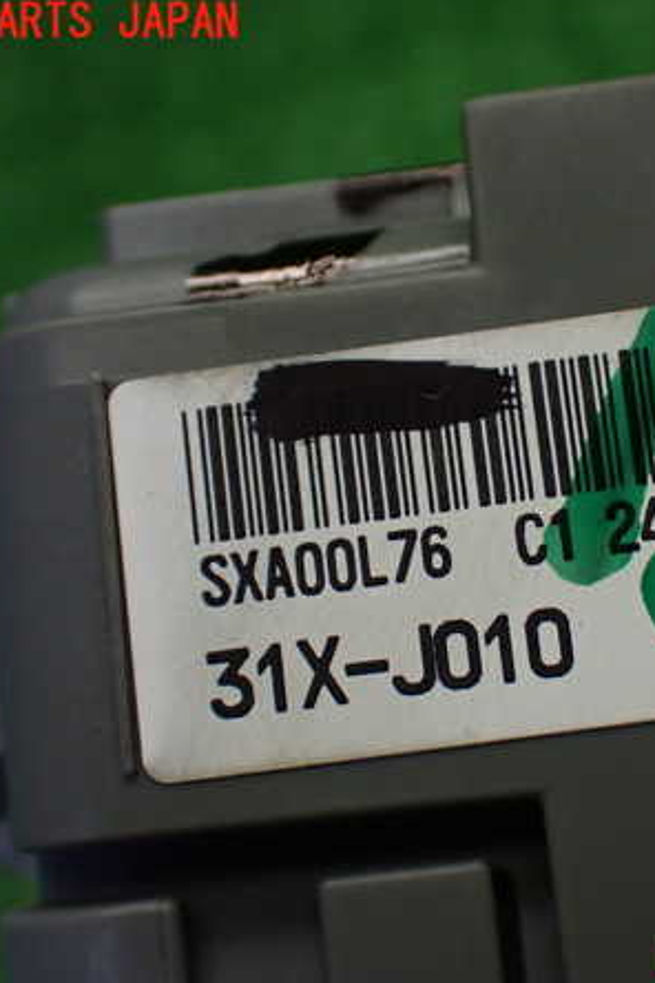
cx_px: 500
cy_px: 494
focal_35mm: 66
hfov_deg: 20.4
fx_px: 1801
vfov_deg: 30.5
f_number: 3.1
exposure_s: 1/200
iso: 640
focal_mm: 8.4
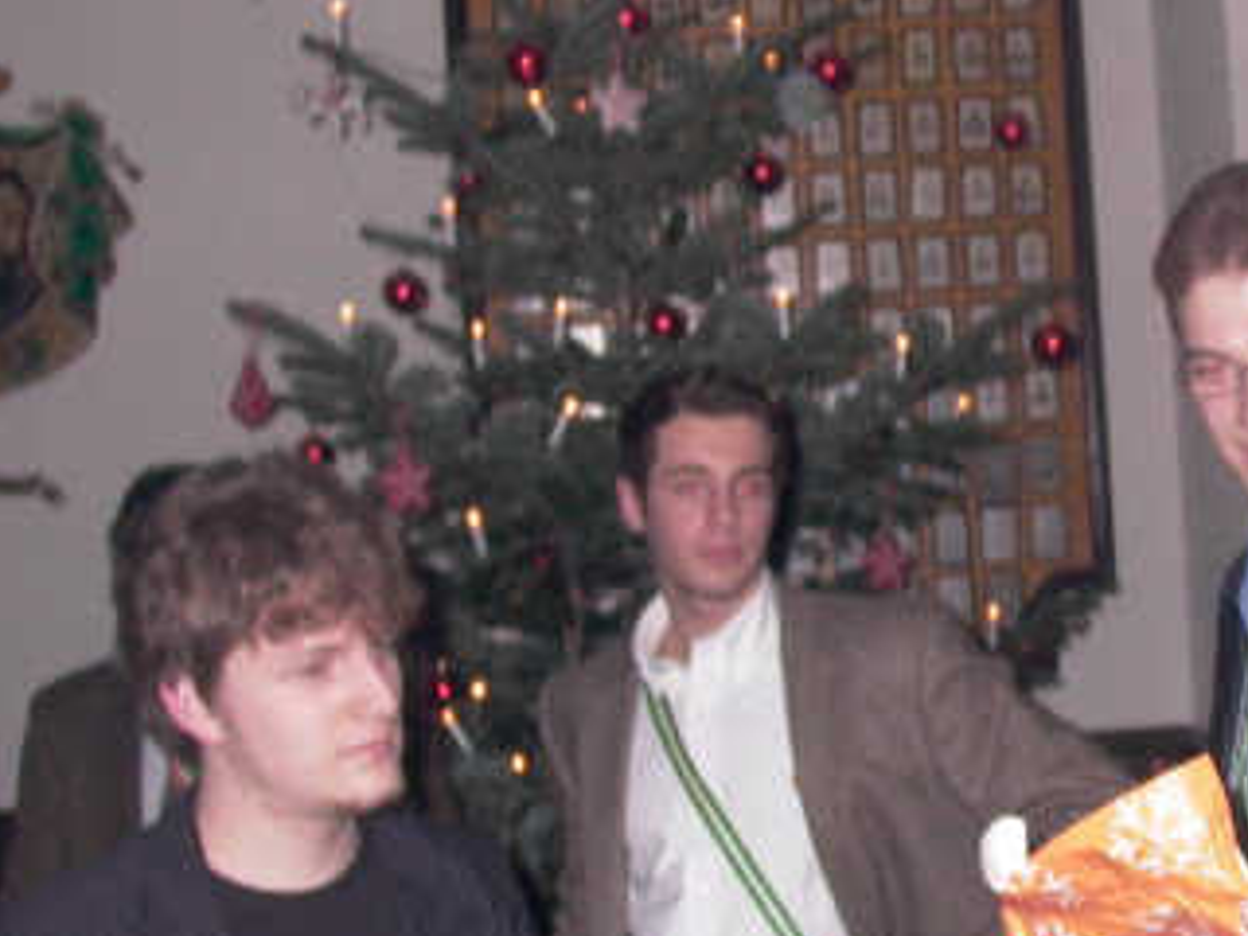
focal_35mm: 66
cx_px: 959
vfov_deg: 22.3
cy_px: 495
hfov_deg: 28.9
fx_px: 2379
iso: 100
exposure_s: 1/64.2
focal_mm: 7.13
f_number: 2.04
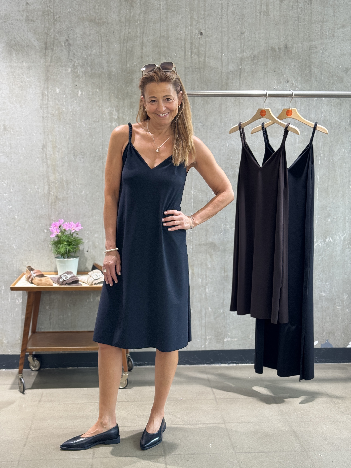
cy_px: 234
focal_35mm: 48
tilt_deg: -6.8
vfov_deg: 39.7
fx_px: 649
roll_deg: +0.3
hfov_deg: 30.3
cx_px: 176
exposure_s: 1/100
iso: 160
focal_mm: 6.76
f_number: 1.78
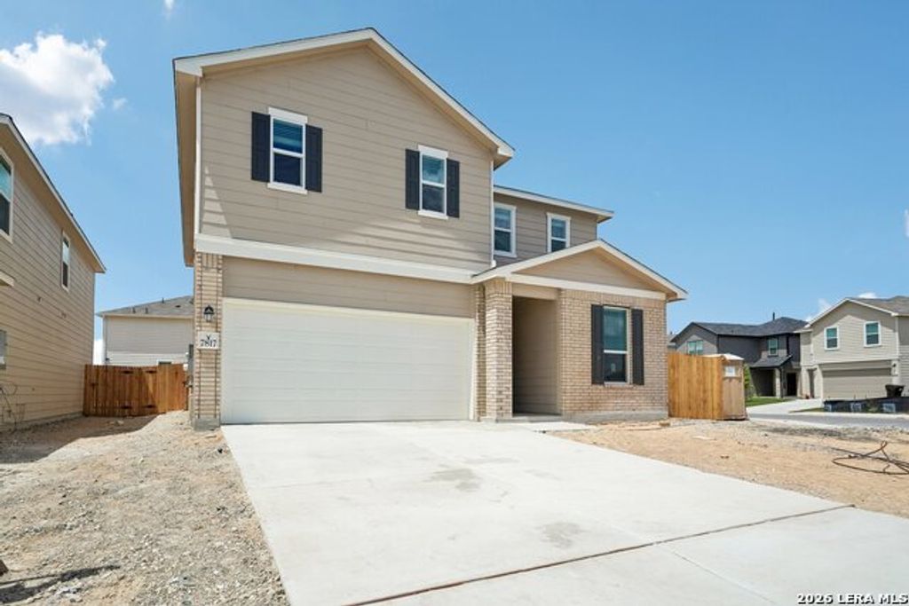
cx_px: 454
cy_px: 303
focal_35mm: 19
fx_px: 480
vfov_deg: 64.6
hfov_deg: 86.9
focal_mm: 19
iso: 500
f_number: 8
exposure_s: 1/3200
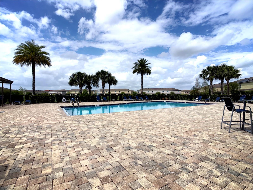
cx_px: 126
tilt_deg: +0.1
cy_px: 95
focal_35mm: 24
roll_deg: +0.1
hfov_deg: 71.6
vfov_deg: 56.8
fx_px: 175
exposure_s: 1/14286
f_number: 1.78
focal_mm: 6.76
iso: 100
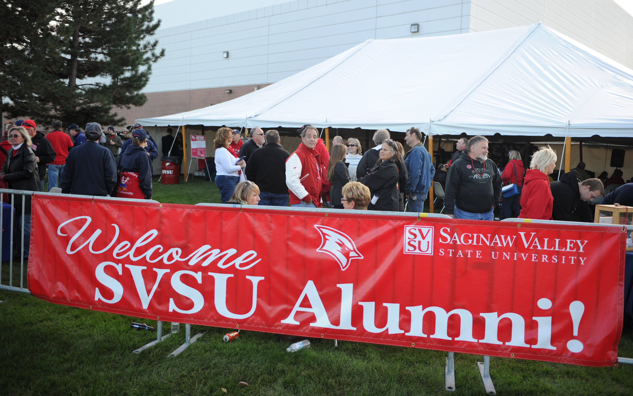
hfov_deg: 59.7
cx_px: 316
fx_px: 552
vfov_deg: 39.4
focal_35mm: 32
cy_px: 183
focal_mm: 31
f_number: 2.8
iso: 500
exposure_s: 1/1000
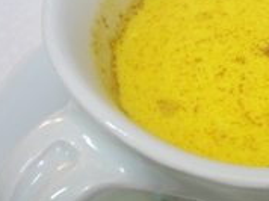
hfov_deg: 23.4
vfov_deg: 18.1
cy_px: 127
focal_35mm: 81
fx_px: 629
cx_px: 253
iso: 100
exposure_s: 1/15
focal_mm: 5.8
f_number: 2.8
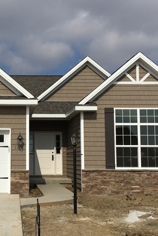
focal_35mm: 53
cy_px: 131
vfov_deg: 37.5
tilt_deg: +4.2
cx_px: 16
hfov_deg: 24.8
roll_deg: +0.5
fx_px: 349
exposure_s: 1/4808
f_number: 2.2
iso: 25
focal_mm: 4.15
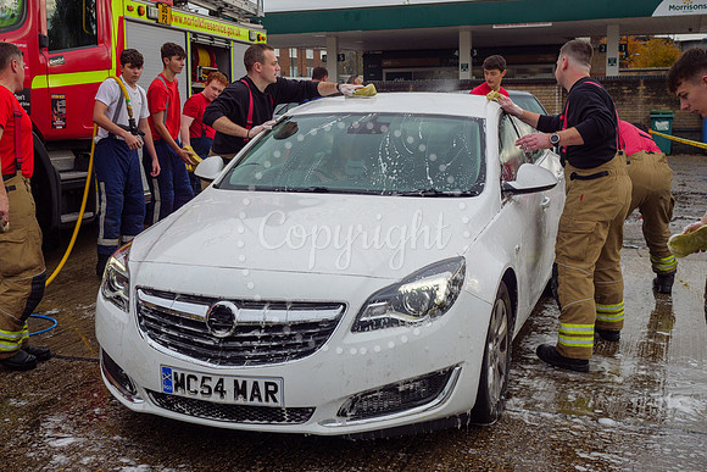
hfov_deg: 42.9
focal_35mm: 46
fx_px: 899
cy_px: 236
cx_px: 354
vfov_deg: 29.4
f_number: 3.5
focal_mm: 22
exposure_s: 1/1000
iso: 200
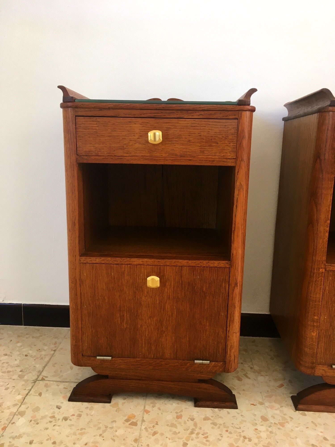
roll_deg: +0.2
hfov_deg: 48.2
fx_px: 374
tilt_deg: -12.1
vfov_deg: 61.7
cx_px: 168
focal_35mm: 29
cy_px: 224
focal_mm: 4.15
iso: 40
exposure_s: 1/33
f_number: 2.2
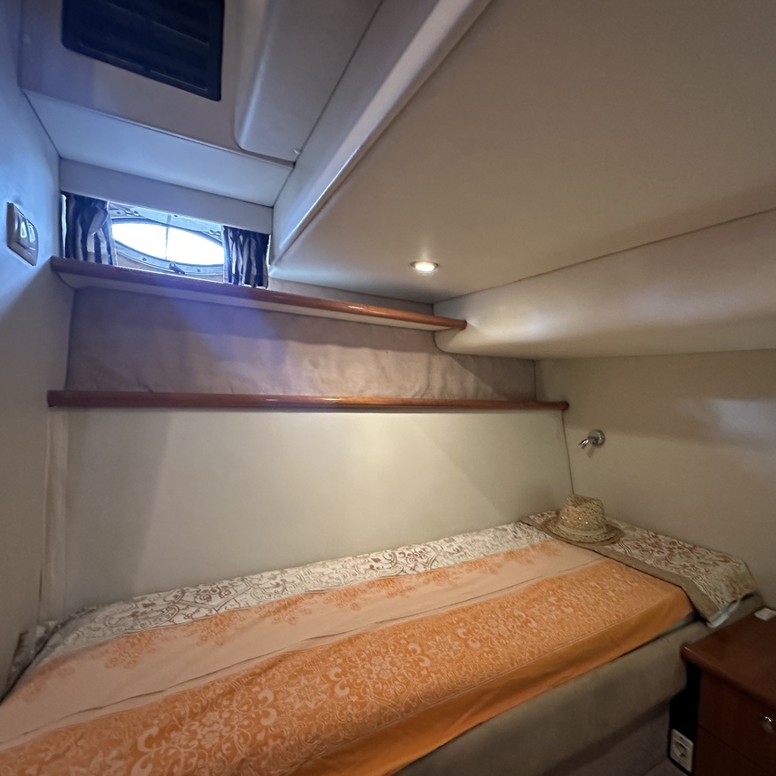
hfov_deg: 83.6
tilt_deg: -1.6
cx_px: 432
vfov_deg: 84.0
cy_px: 397
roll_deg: -2.7
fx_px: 431
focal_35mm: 17
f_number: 2.2
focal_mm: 2.22
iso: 1000
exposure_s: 1/60
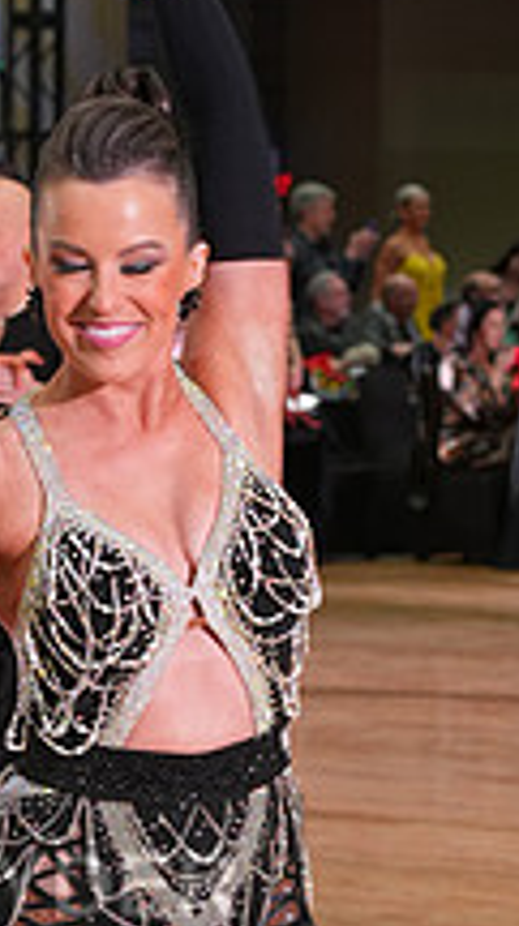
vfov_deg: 10.8
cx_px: -285
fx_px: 4835
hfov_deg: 6.1
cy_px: 939
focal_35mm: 197
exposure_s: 1/60
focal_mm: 70
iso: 800
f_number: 5.6
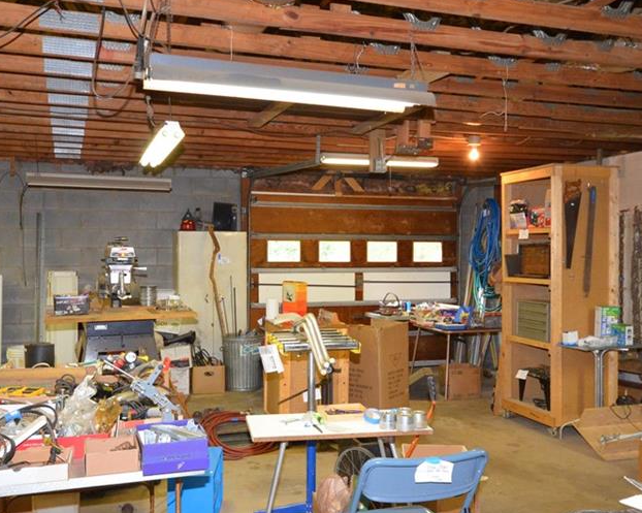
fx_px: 703
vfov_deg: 40.1
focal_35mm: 37
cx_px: 320
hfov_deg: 49.1
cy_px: 272
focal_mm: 16
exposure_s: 1/60
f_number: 5
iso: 2200
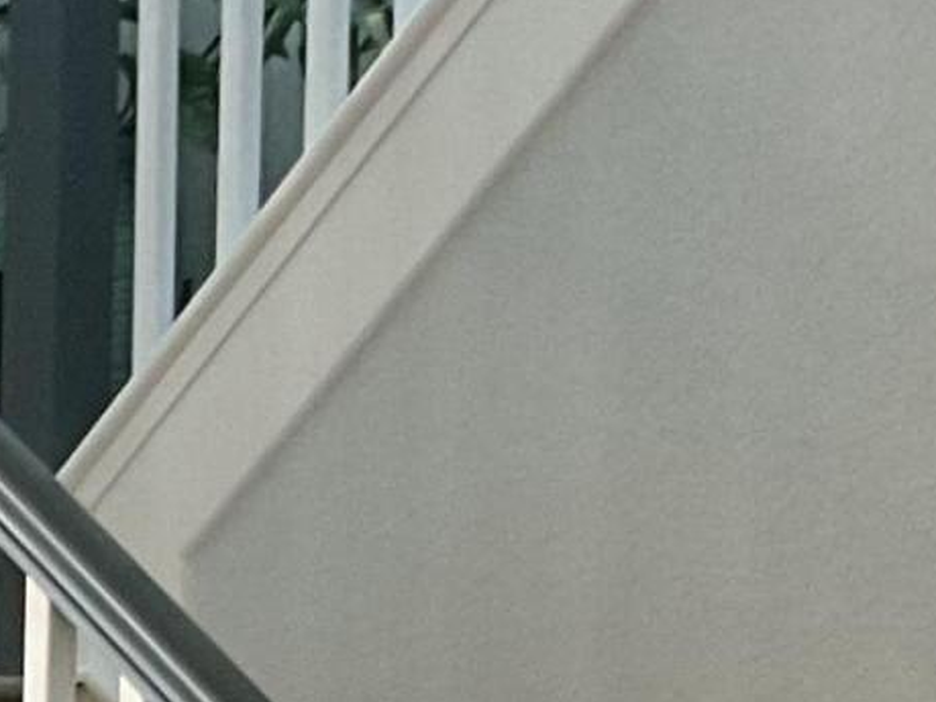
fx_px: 4920
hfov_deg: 9.5
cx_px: -1448
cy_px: 1706
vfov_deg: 7.6
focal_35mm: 182
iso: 64
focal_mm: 3
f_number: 1.8
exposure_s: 1/60
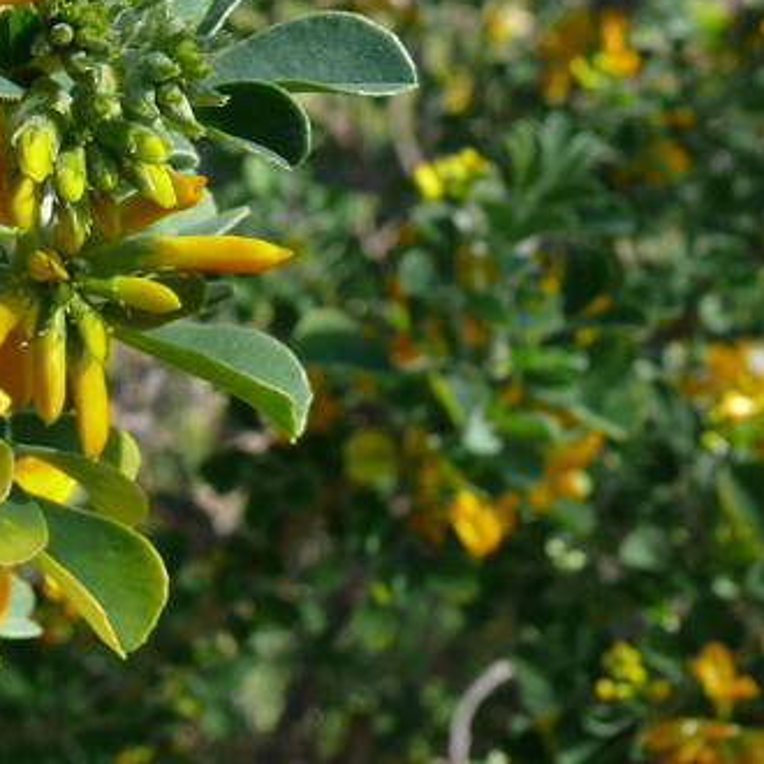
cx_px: -81
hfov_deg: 21.8
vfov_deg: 22.7
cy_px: 125
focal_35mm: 75
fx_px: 1873
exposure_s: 1/200
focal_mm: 7.4
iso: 100
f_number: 5
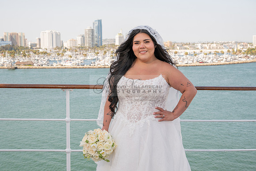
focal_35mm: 53
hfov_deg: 37.5
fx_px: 377
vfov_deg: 25.5
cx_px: 128
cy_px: 86
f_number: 9
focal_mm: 53
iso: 200
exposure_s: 1/200
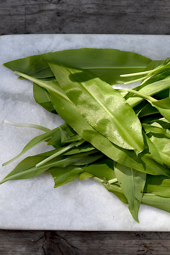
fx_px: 482
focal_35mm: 68
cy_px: 128
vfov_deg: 29.7
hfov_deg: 19.6
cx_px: 158
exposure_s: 1/800
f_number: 7.1
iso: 2500
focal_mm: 45
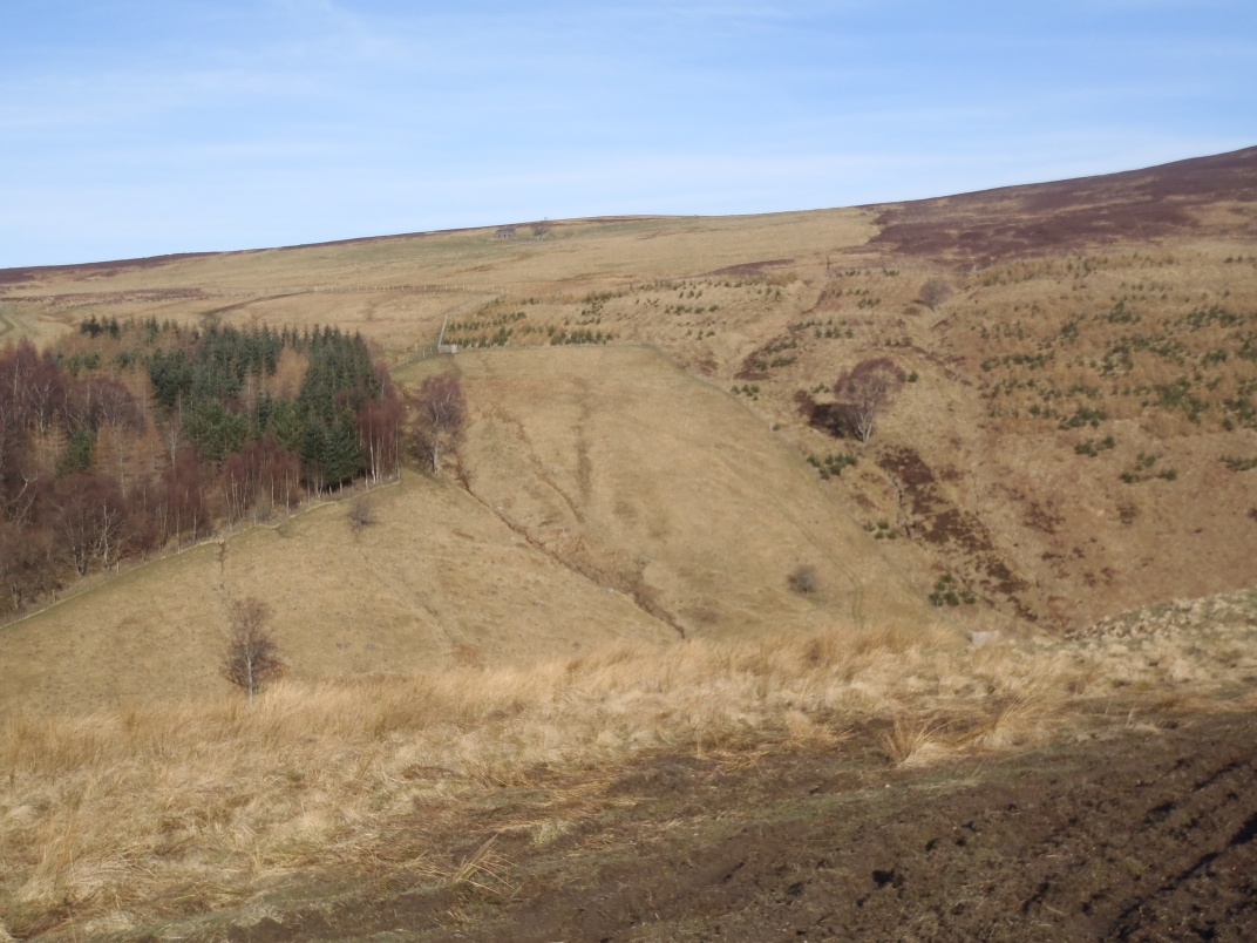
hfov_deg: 44.8
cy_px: 472
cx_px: 628
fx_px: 1525
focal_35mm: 42
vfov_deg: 34.3
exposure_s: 1/400
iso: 80
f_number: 5
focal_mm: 7.57
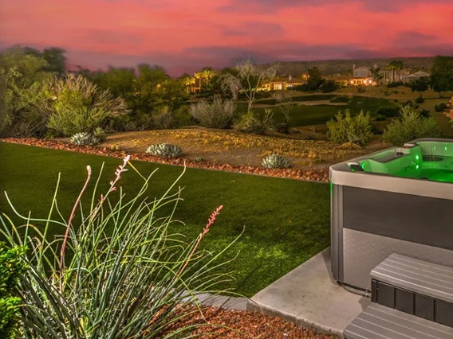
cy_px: 95
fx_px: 340
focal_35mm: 26
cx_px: 381
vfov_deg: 51.3
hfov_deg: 60.2
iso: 800
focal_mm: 15
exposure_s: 2.5
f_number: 7.1
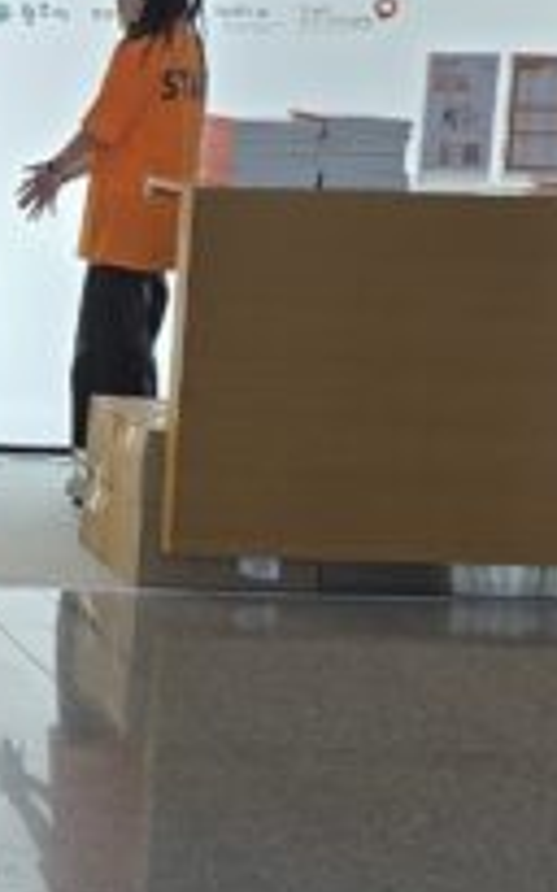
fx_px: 2965
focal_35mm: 122
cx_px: -618
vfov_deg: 17.1
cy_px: 426
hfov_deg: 9.8
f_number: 1.7
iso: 40
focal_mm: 6.3
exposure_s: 1/120
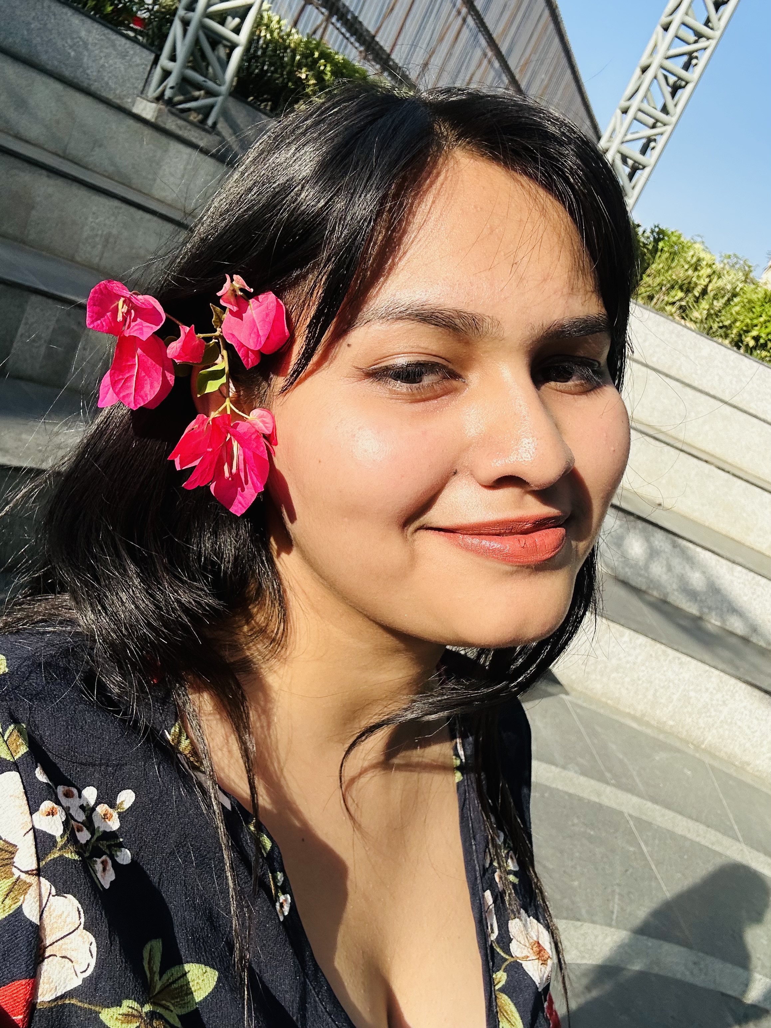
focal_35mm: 30
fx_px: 891
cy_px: 514
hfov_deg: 46.8
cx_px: 386
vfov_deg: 60.0
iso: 25
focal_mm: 2.69
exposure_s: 1/1284
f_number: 1.9
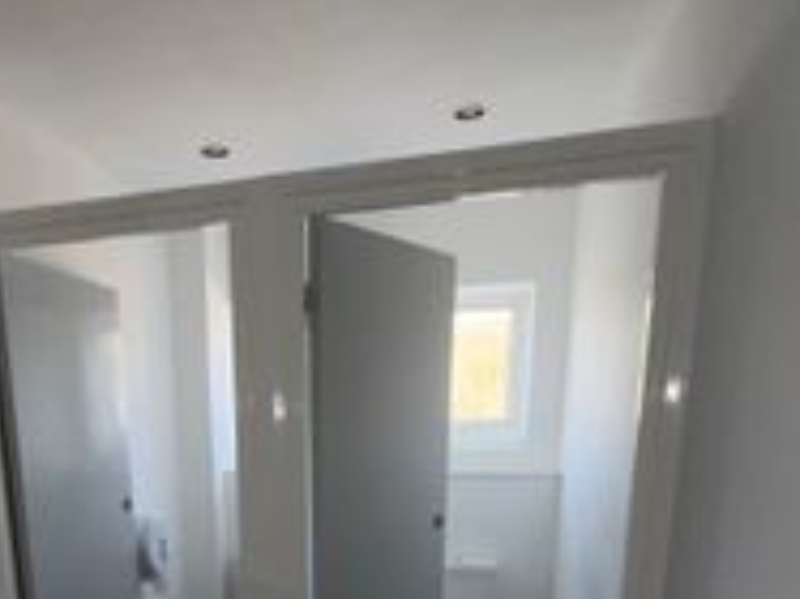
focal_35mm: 30
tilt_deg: -12.4
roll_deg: +2.1
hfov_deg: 58.4
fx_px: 693
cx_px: 257
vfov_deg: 42.0
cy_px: 565
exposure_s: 1/121
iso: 64
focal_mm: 2.22
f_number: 2.2
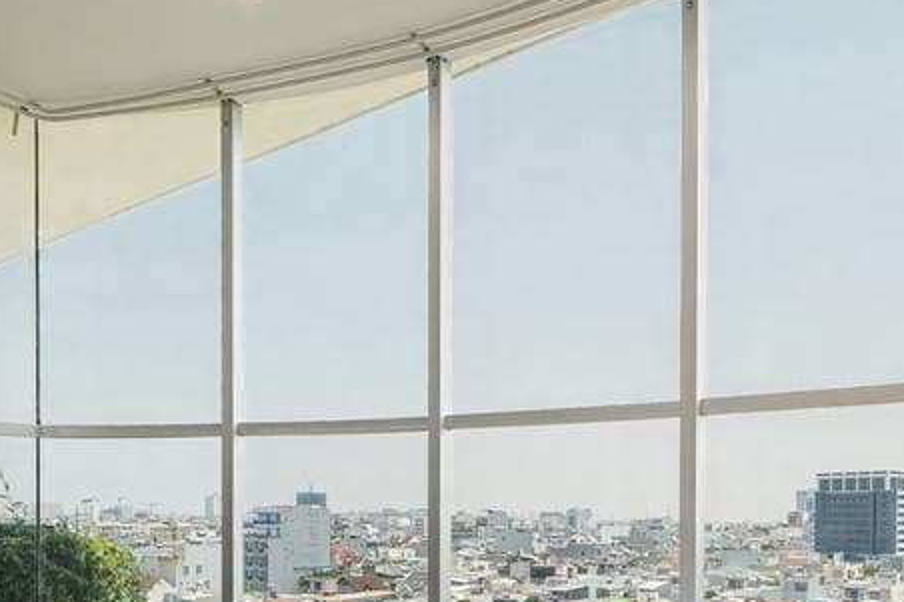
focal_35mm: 31
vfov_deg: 38.8
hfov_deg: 60.3
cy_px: 561
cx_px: 446
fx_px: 778
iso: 160
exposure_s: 1/20
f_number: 7.1
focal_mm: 14
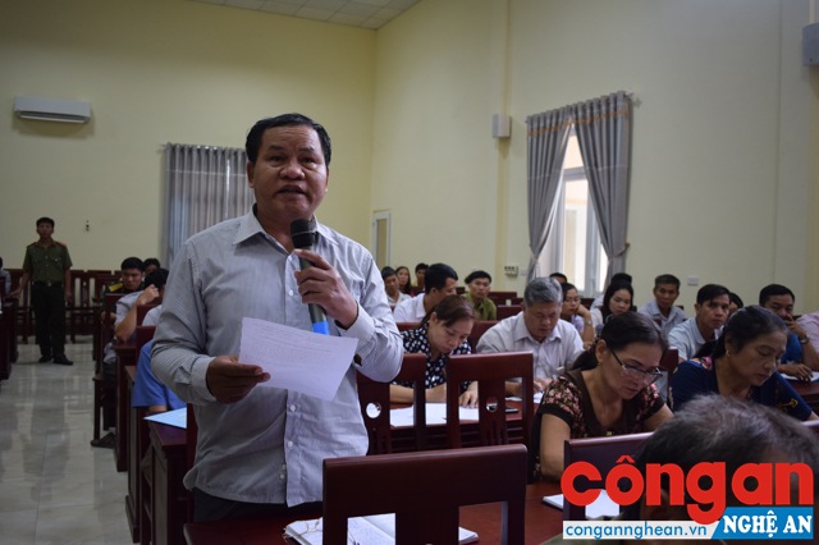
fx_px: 750
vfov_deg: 39.9
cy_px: 272
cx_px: 410
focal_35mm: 33
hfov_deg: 57.2
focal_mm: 22
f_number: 3.8
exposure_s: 1/60
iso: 1100
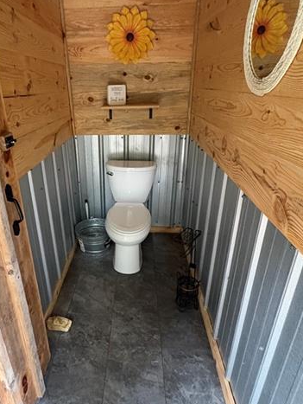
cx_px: 117
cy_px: 202
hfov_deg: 58.3
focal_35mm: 23
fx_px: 268
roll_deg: +2.9
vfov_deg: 73.9
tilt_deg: -19.2
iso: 1000
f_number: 2.2
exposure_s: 1/60
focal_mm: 2.22
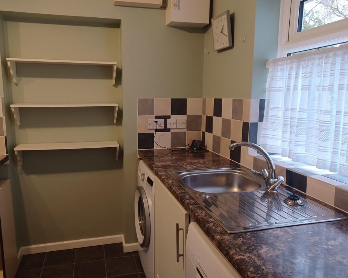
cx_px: 160
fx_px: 278
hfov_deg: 64.0
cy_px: 134
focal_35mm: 27
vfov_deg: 53.2
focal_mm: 4.6
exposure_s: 1/33
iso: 250
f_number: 1.8
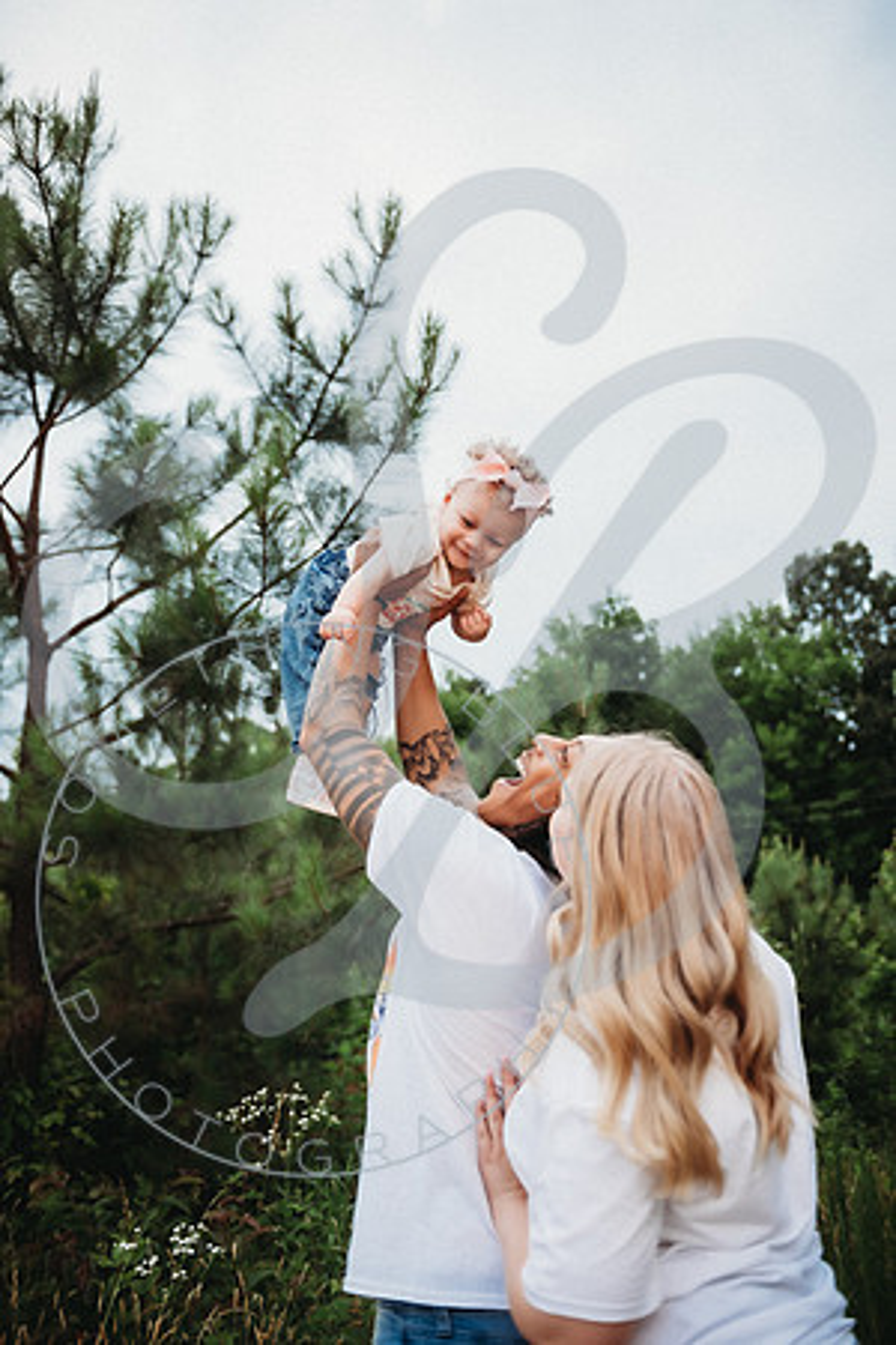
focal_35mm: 31
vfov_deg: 60.3
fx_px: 1157
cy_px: 672
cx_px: 448
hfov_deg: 42.3
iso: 200
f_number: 2.8
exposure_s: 1/320
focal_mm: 31
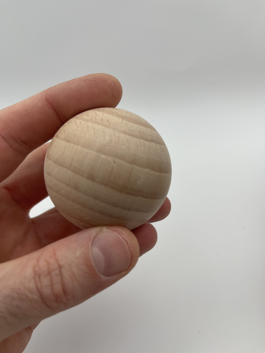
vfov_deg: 69.4
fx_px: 255
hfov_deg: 54.9
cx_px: 132
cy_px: 176
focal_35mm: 25
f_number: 1.6
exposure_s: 1/121
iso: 40
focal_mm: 5.1
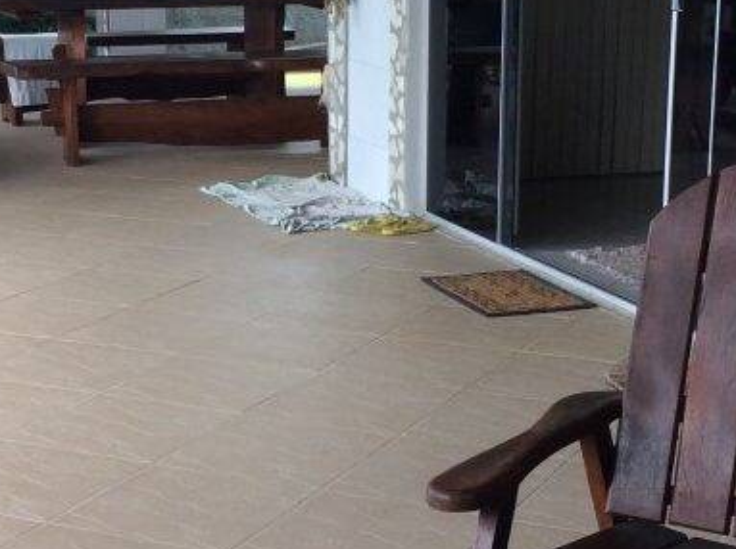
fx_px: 1826
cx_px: 311
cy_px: 284
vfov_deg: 17.1
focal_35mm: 86
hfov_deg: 22.8
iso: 32
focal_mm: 3.3
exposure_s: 1/180
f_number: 2.4
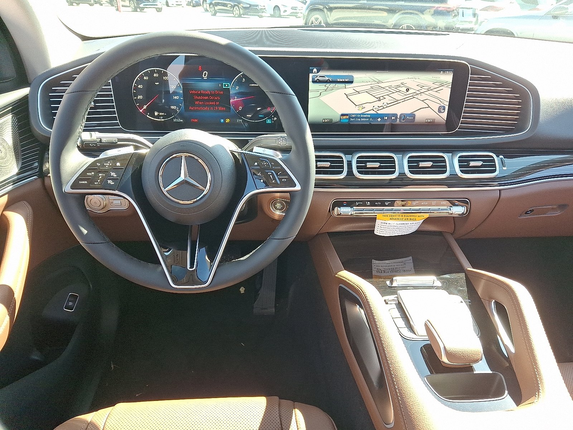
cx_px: 286
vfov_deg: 54.9
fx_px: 414
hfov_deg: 69.4
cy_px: 215
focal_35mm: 25
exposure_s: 1/120
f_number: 1.8
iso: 43
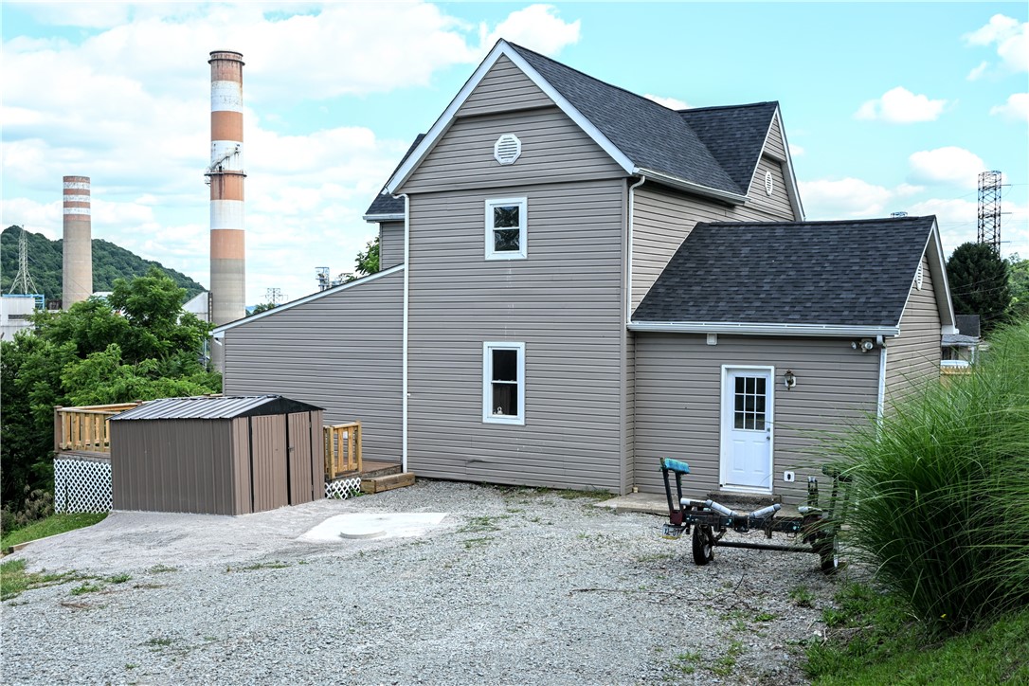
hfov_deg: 52.2
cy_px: 343
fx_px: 1050
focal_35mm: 37
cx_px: 514
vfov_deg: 36.2
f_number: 8
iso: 100
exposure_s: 1/100
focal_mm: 24.5
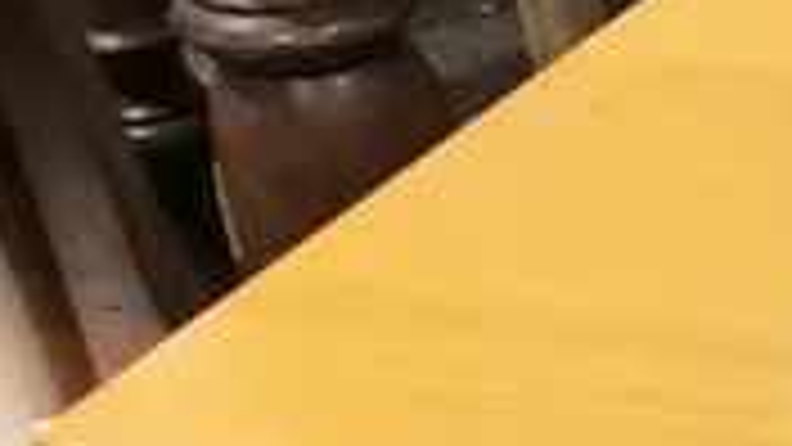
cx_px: 1994
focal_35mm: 177
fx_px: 3717
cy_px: 1279
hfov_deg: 10.3
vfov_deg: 6.3
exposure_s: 1/17
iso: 50
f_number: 1.8
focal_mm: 3.99
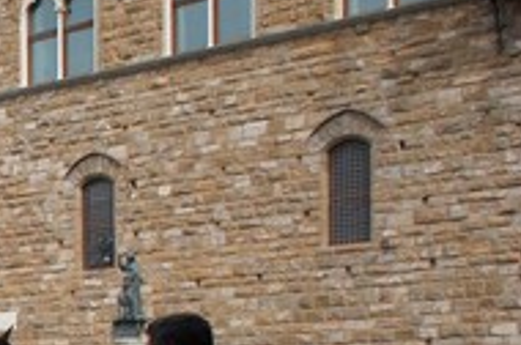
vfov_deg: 13.0
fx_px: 1459
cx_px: -389
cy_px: 465
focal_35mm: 101
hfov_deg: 17.0
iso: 200
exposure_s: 1/400
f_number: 6.3
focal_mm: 16
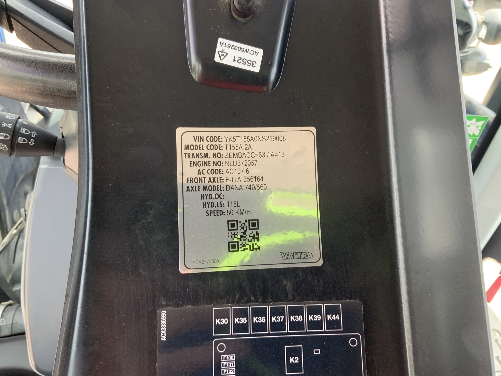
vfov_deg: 48.2
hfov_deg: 61.7
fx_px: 420
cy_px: 188
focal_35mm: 29
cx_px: 250
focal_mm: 3
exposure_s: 1/122
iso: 40
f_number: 1.8
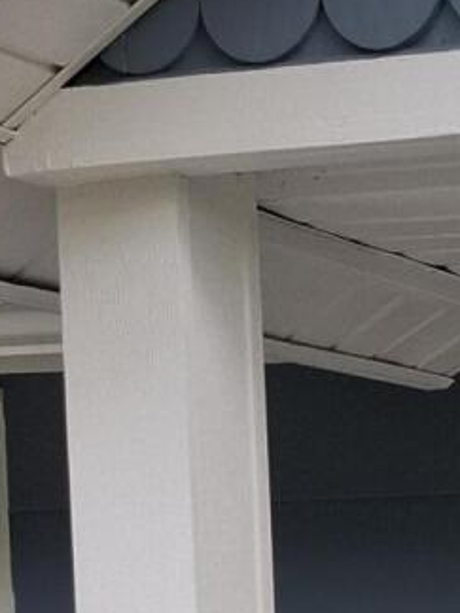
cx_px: 945
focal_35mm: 142
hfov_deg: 9.7
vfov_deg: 13.1
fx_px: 2516
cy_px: 940
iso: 50
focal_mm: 5.54
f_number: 1.8
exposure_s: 1/322
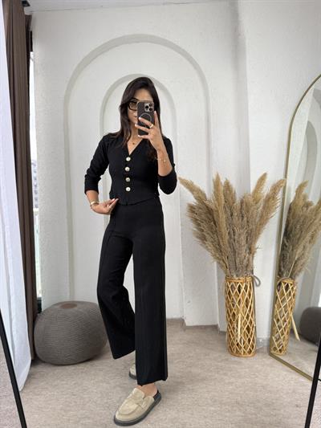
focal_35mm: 24
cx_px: 160
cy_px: 214
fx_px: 297
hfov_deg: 56.8
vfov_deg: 71.6
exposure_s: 1/100
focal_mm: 6.76
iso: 125
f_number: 1.78
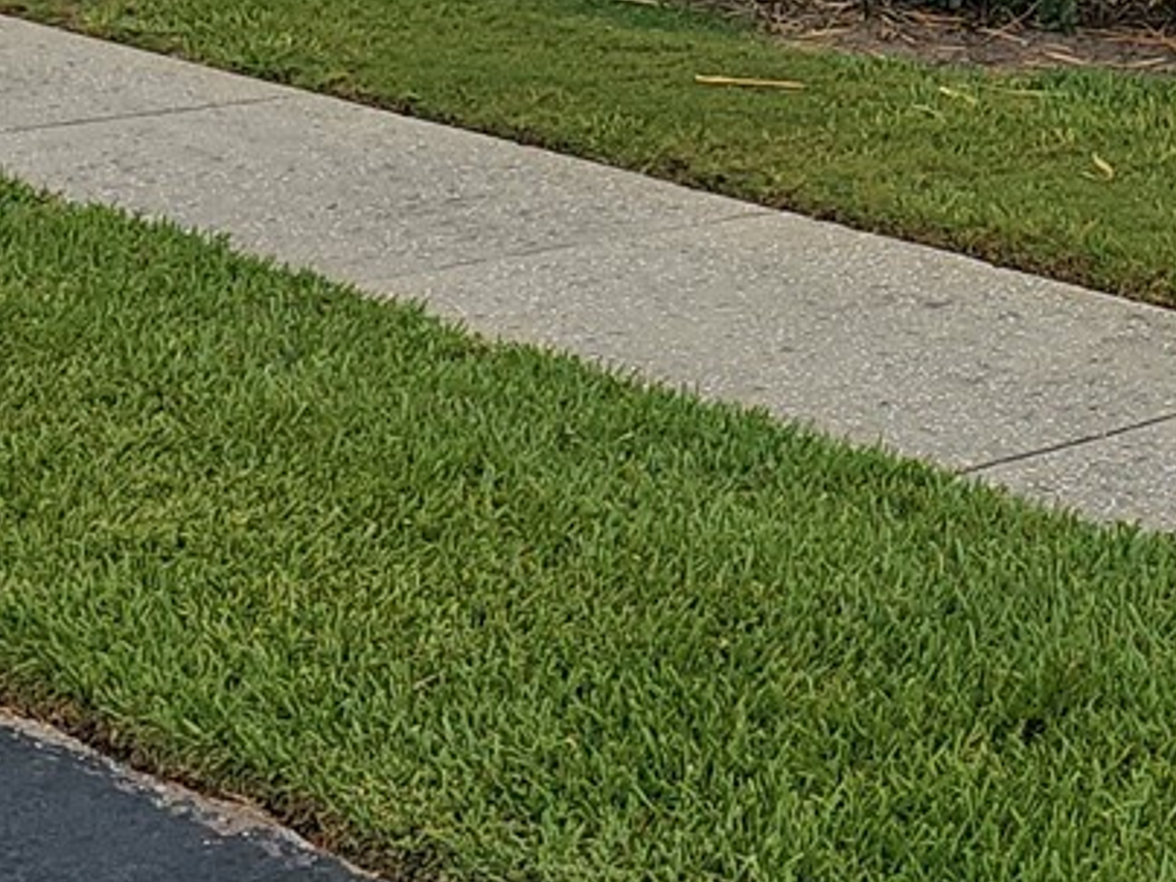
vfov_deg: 13.9
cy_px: -830
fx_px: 3092
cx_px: 1534
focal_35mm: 91
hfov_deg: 19.8
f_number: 1.7
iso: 10
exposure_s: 1/927
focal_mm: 6.3
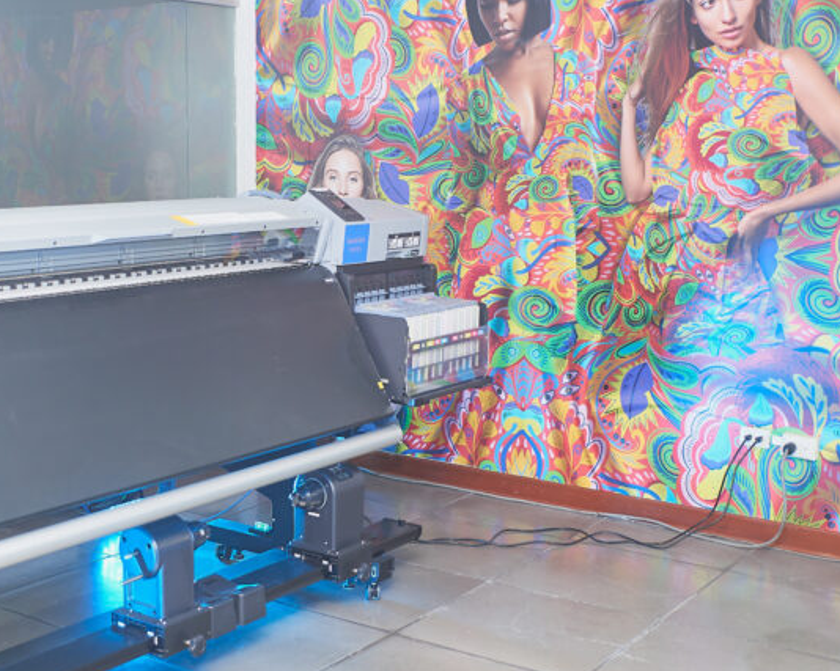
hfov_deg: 34.2
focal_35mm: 54
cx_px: 244
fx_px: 1342
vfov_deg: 28.1
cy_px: 370
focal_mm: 30
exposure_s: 1/250
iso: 200
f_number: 2.8
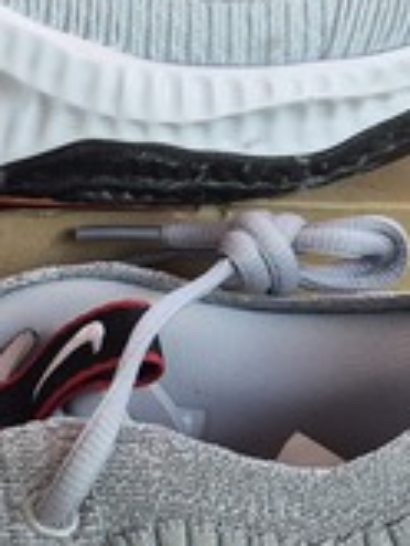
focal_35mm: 95
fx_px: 1498
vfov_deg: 20.6
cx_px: -159
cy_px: 240
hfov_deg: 14.7
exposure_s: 1/180
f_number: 1.8
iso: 80
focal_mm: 5.4
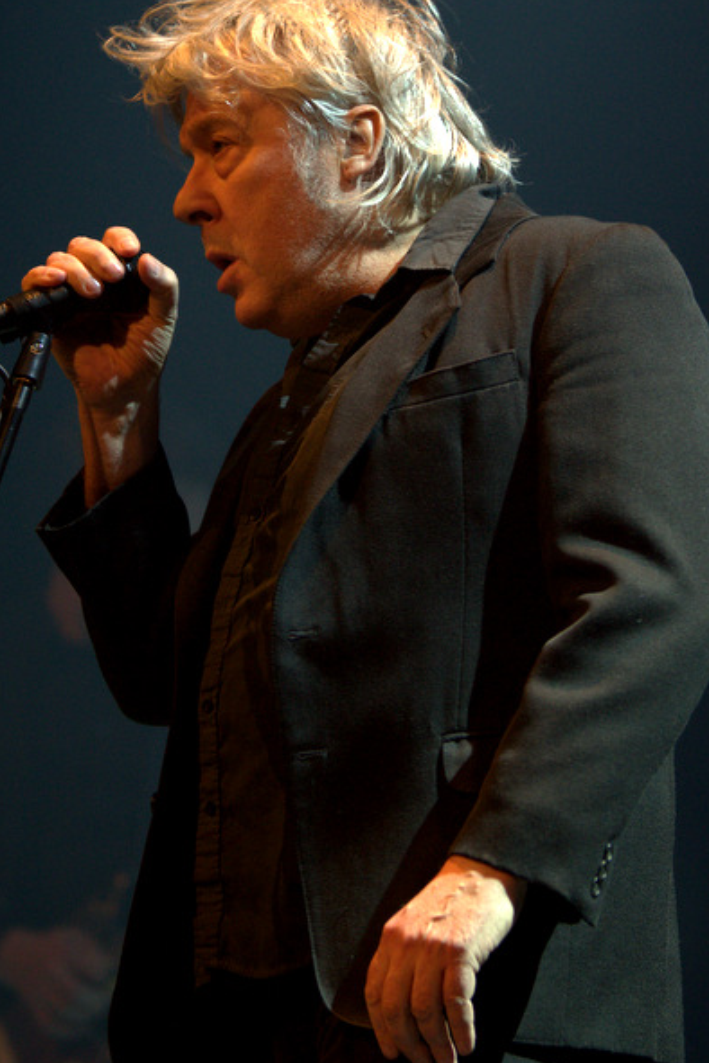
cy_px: 451
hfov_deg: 6.2
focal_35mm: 223
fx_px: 6587
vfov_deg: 9.2
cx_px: 297
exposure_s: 1/160
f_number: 2.8
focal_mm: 122
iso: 1400
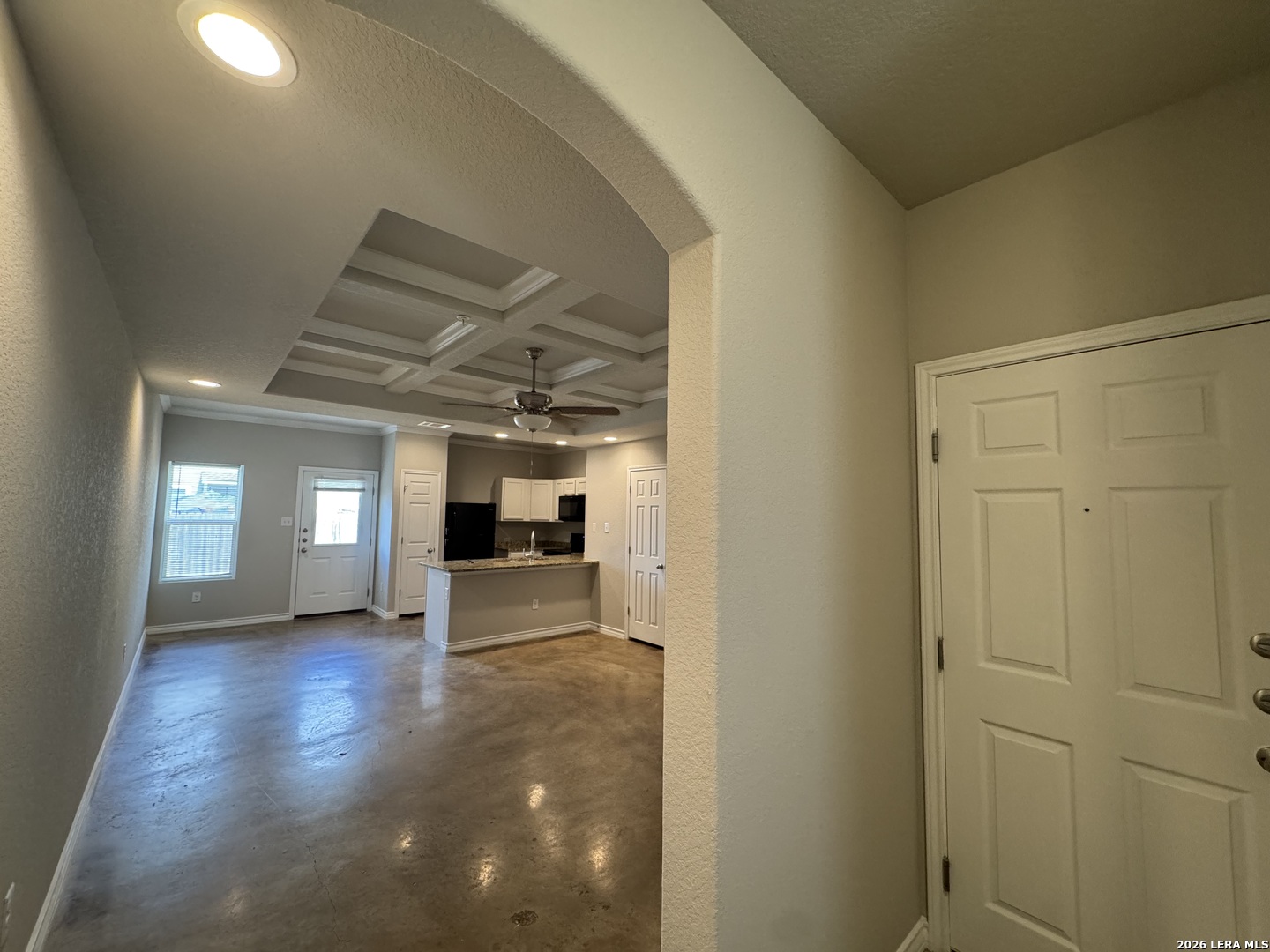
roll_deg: -0.8
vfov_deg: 85.7
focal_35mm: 14
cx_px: 635
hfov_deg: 102.1
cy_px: 476
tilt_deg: +4.1
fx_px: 514
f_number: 2.2
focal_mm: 2.22
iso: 320
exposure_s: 1/120
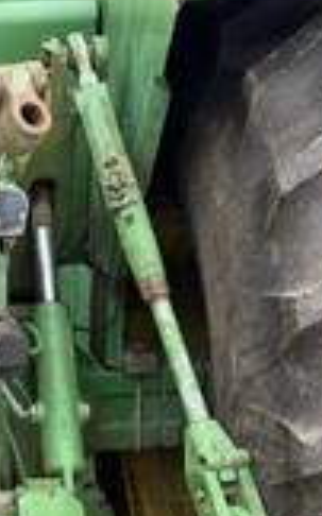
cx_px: -64
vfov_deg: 31.5
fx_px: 886
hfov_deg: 19.4
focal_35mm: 63
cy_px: 427
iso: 100
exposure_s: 1/1106
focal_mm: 6.76
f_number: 1.78
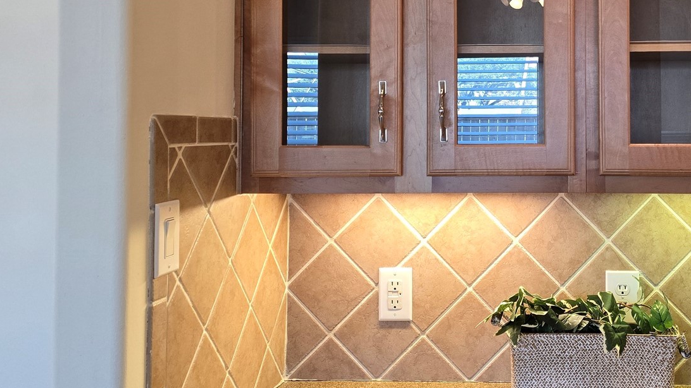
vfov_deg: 25.2
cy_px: 107
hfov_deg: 42.0
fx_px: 861
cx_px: 544
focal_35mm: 47
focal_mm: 6.3
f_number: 1.7
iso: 200
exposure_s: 1/120
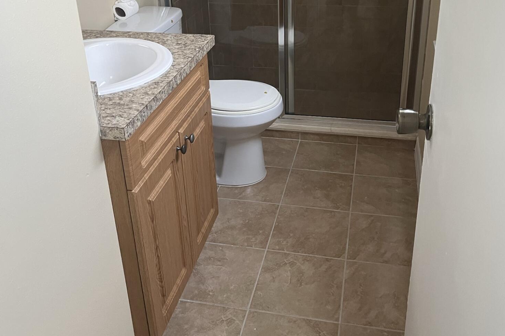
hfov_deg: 51.9
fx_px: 519
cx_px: 258
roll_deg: +3.4
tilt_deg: -24.1
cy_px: 97
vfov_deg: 35.4
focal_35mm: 37
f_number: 1.6
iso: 160
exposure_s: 1/60
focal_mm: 5.1
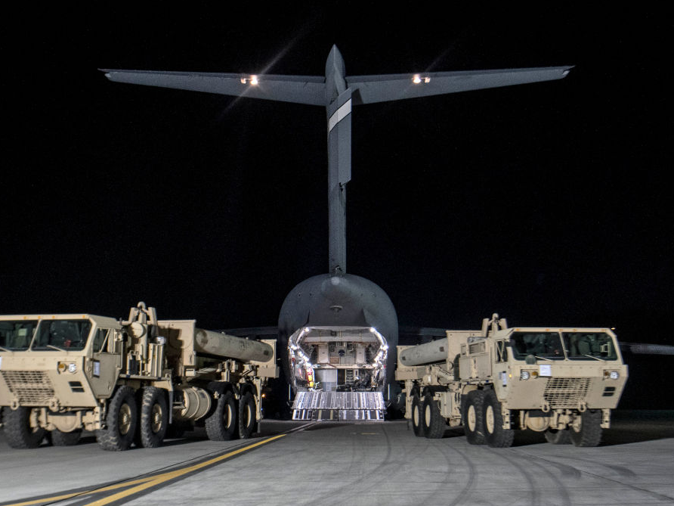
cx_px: 333
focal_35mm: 53
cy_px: 253
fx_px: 1032
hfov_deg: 36.2
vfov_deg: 27.5
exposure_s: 1/25
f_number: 5.6
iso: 800
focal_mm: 24
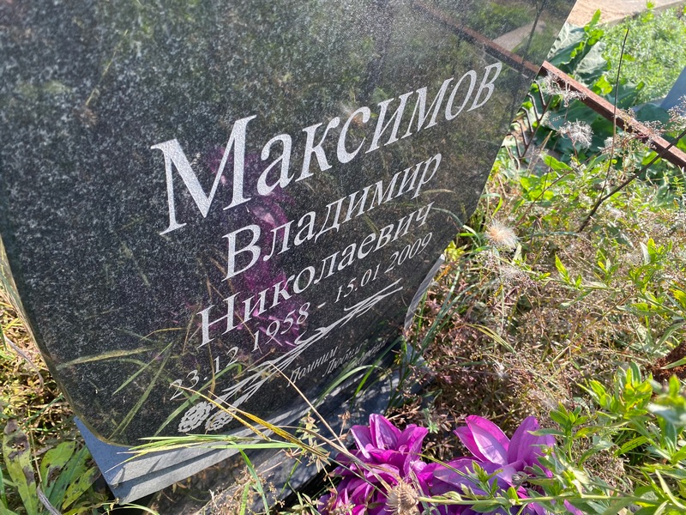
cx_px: 343
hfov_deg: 67.3
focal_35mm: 26
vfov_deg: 53.1
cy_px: 258
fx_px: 515
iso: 32
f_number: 1.8
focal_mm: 4.25
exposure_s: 1/327
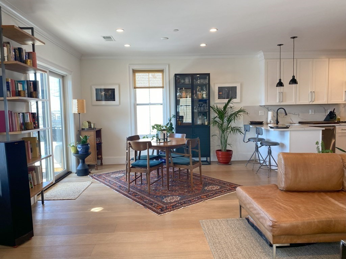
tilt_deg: -4.2
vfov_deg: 53.1
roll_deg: +0.7
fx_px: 260
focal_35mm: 26
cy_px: 130
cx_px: 173
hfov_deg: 67.3
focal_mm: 4.25
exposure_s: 1/120
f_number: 1.8
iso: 80
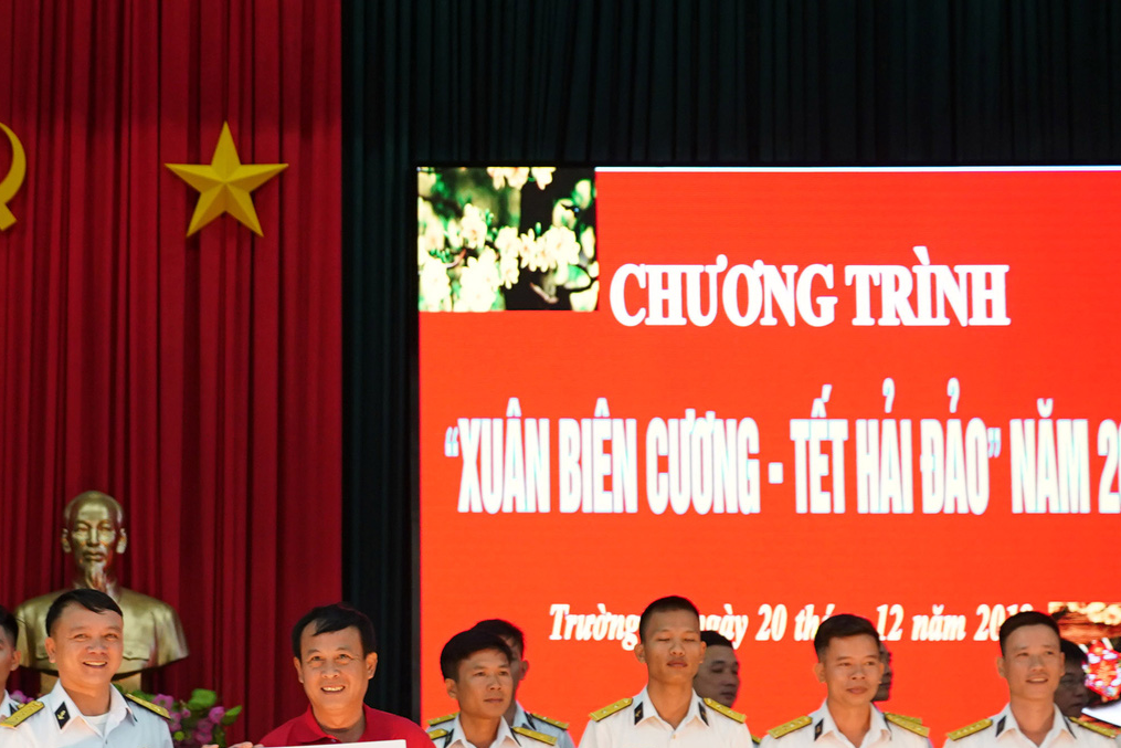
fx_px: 2024
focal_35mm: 65
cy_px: 692
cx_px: 172
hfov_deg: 30.0
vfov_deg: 20.5
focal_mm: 22
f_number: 2.8
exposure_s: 1/60
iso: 800
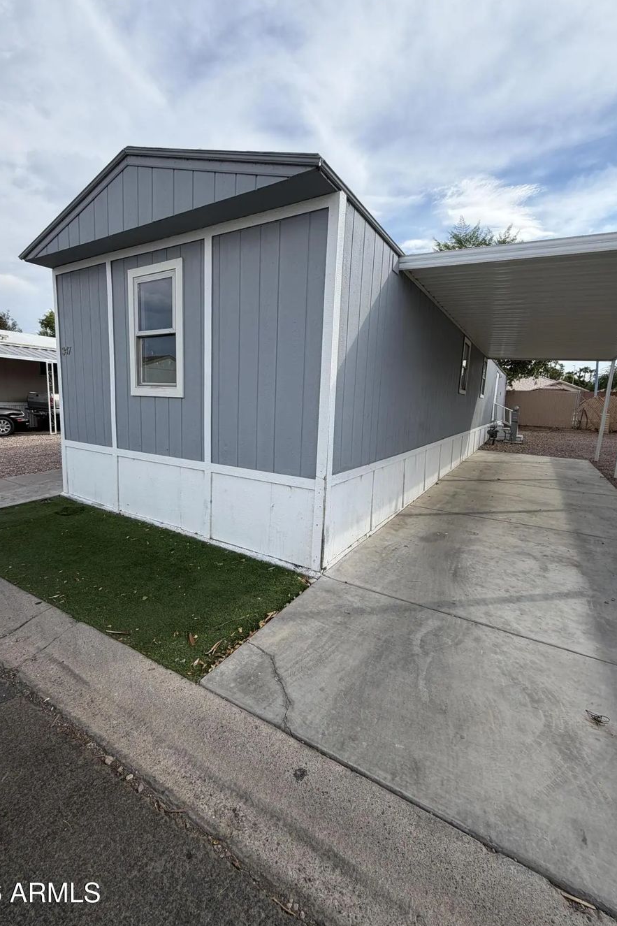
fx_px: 386
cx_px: 298
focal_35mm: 15
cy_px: 460
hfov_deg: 77.3
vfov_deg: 100.4
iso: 25
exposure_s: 1/770
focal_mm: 2.22
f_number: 2.2
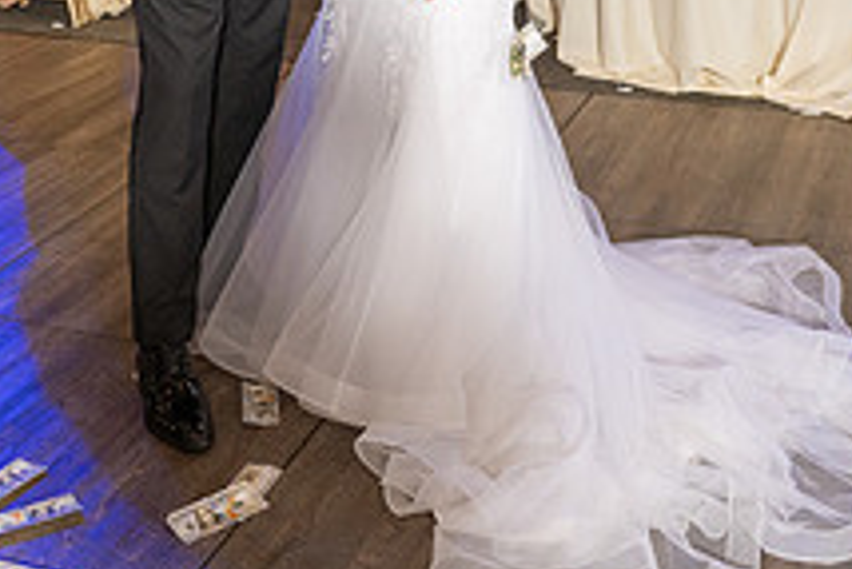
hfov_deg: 30.8
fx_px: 1539
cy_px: -101
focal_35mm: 65
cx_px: 315
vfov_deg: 19.8
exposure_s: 1/160
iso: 800
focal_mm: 24
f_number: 3.5
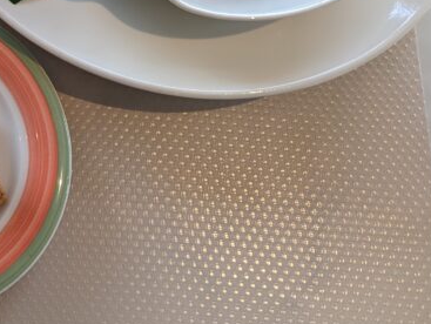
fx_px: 835
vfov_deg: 21.4
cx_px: -159
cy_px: 22
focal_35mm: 67
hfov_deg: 24.5
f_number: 1.85
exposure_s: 1/120
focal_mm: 6.81
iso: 47
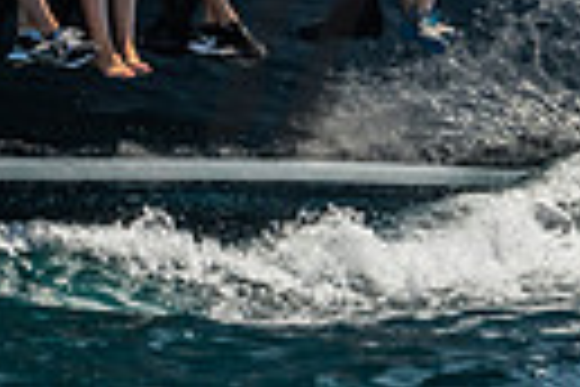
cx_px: -111
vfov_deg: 2.8
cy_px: -465
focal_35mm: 484
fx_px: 7797
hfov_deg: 4.2
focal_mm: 85
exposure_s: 1/640
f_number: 6.3
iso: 160
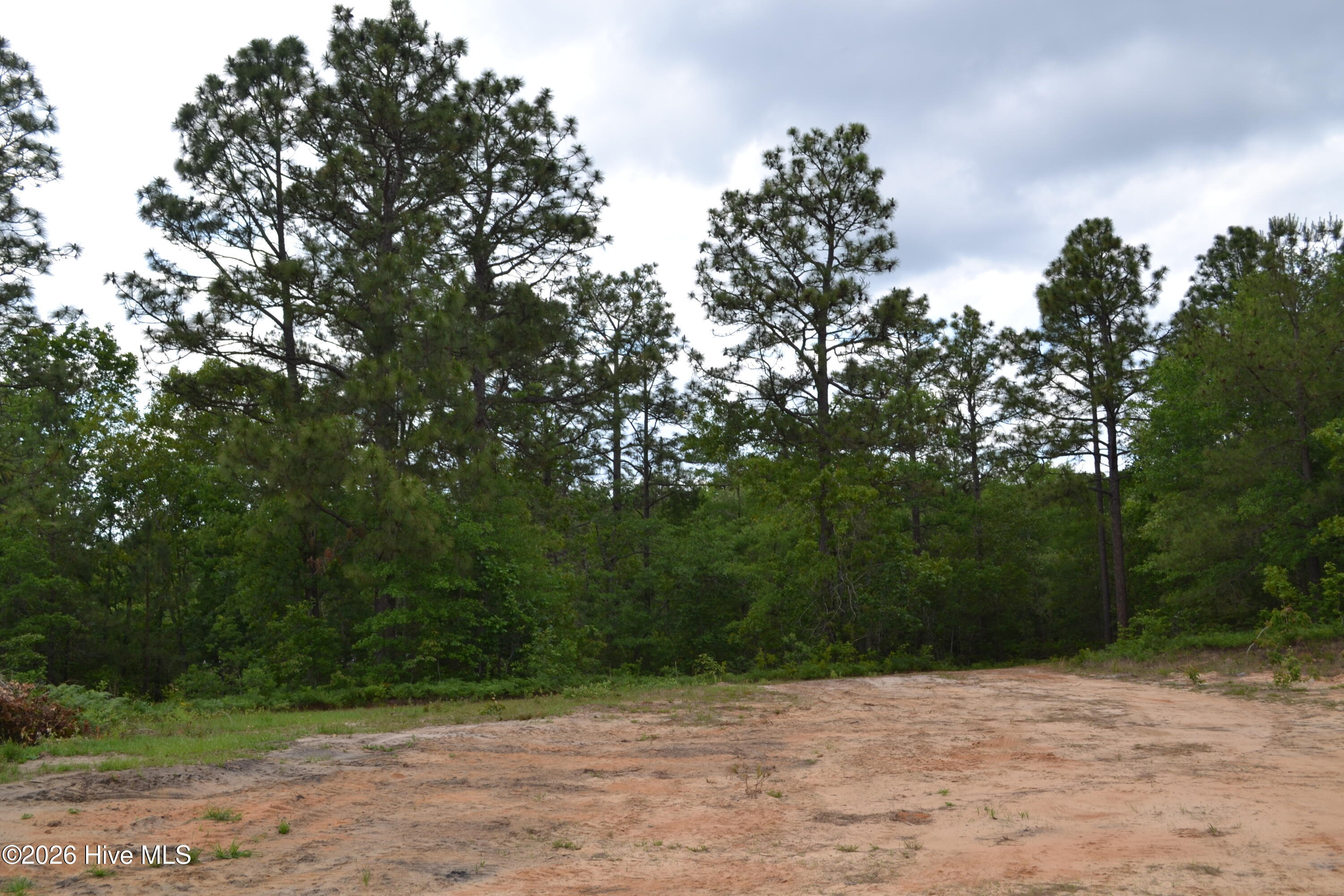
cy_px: 448
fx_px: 1344
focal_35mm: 36
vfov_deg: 36.9
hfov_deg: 53.1
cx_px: 672
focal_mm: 24
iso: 100
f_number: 6.3
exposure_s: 1/200
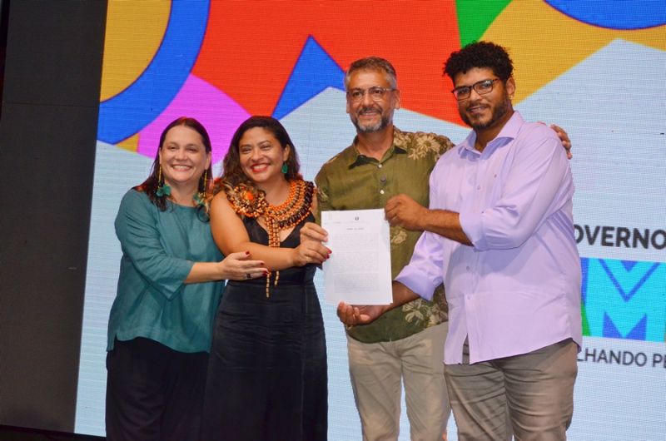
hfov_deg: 29.9
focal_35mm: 68
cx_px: 333
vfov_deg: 20.1
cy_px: 220
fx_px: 1246
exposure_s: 1/250
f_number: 6.3
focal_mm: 45
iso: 1600
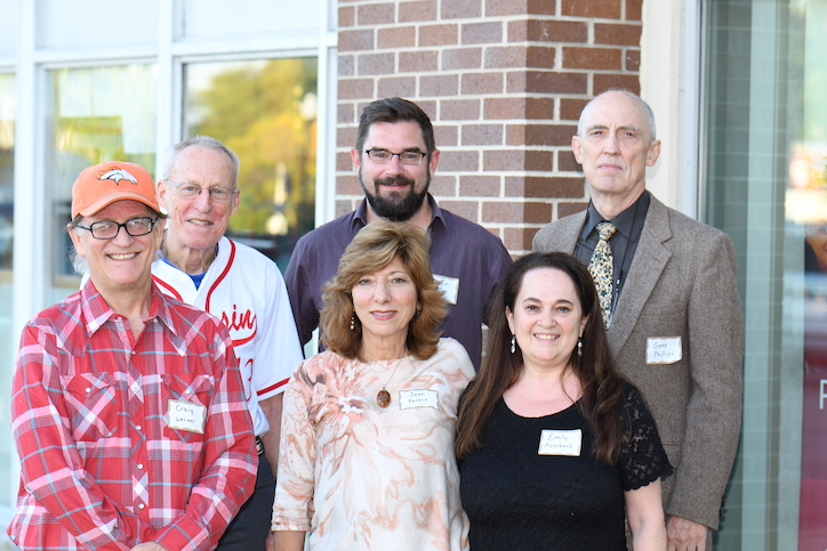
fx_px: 2929
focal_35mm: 128
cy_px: 276
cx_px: 414
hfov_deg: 16.1
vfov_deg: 10.8
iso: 100
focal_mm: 85
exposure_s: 1/60
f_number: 3.5
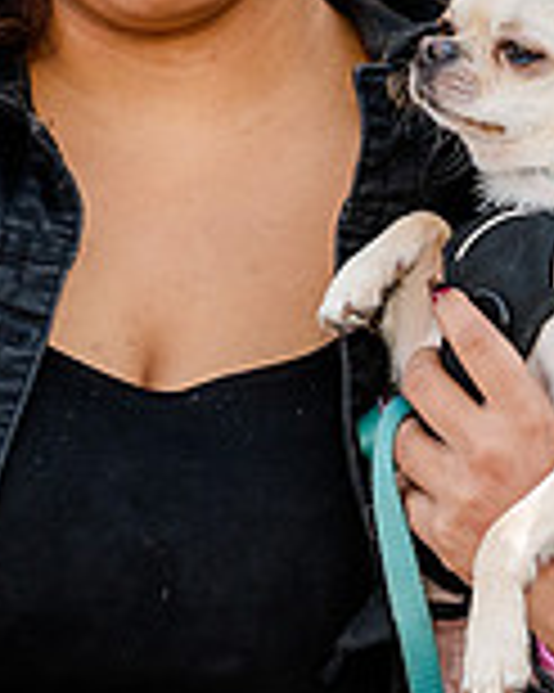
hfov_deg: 8.2
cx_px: 572
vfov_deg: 10.2
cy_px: 66
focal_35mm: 188
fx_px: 3857
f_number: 5
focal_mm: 44
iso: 1000
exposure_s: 1/1000
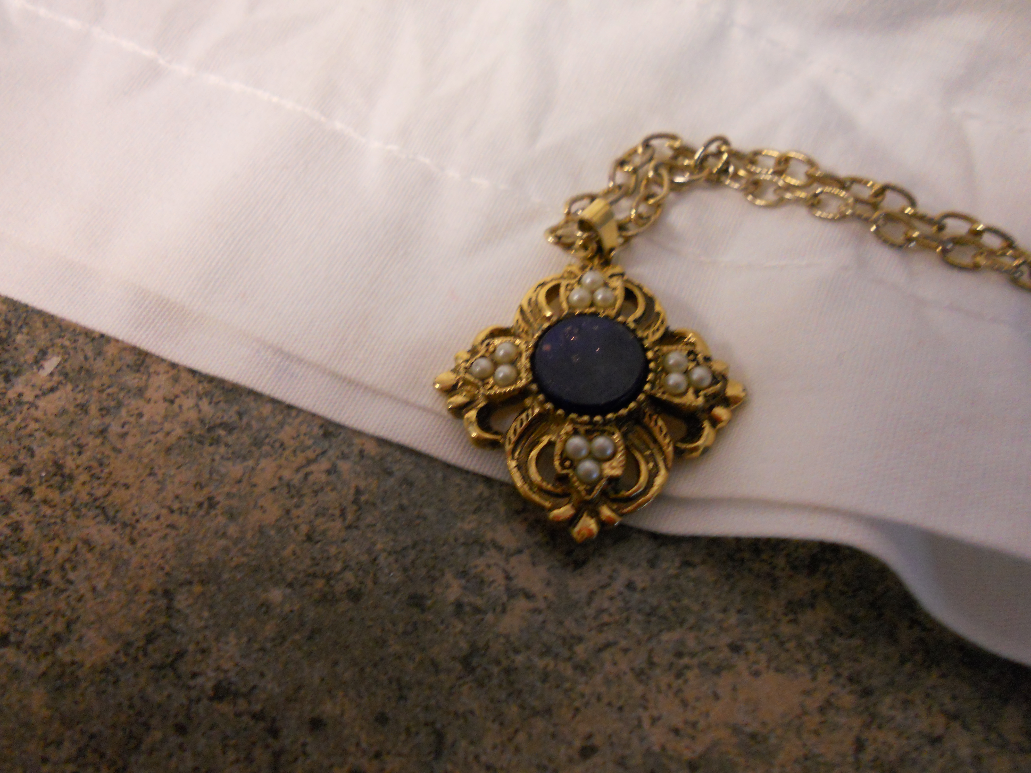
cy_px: 386
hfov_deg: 56.8
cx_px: 516
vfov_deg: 44.2
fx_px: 953
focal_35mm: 32
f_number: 3.5
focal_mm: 5.8
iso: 400
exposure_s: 1/25
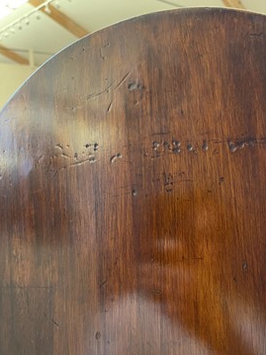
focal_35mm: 29
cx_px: 146
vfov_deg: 61.7
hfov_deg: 48.1
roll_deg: +3.1
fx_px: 297
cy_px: 181
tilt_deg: -10.3
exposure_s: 1/33
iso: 640
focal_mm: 5.1
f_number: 1.6
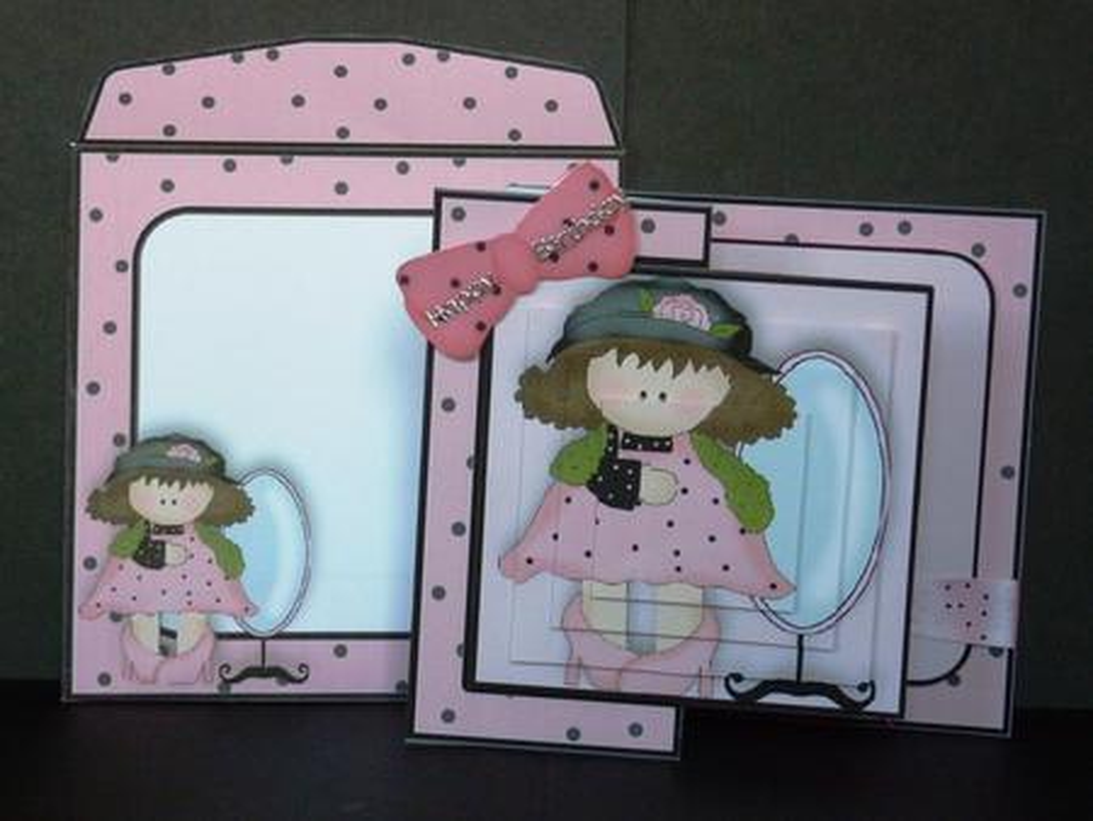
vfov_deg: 17.8
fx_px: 2622
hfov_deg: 23.5
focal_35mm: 83
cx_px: 546
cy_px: 410
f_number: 4.2
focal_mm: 13.7
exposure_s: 1/80
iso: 500
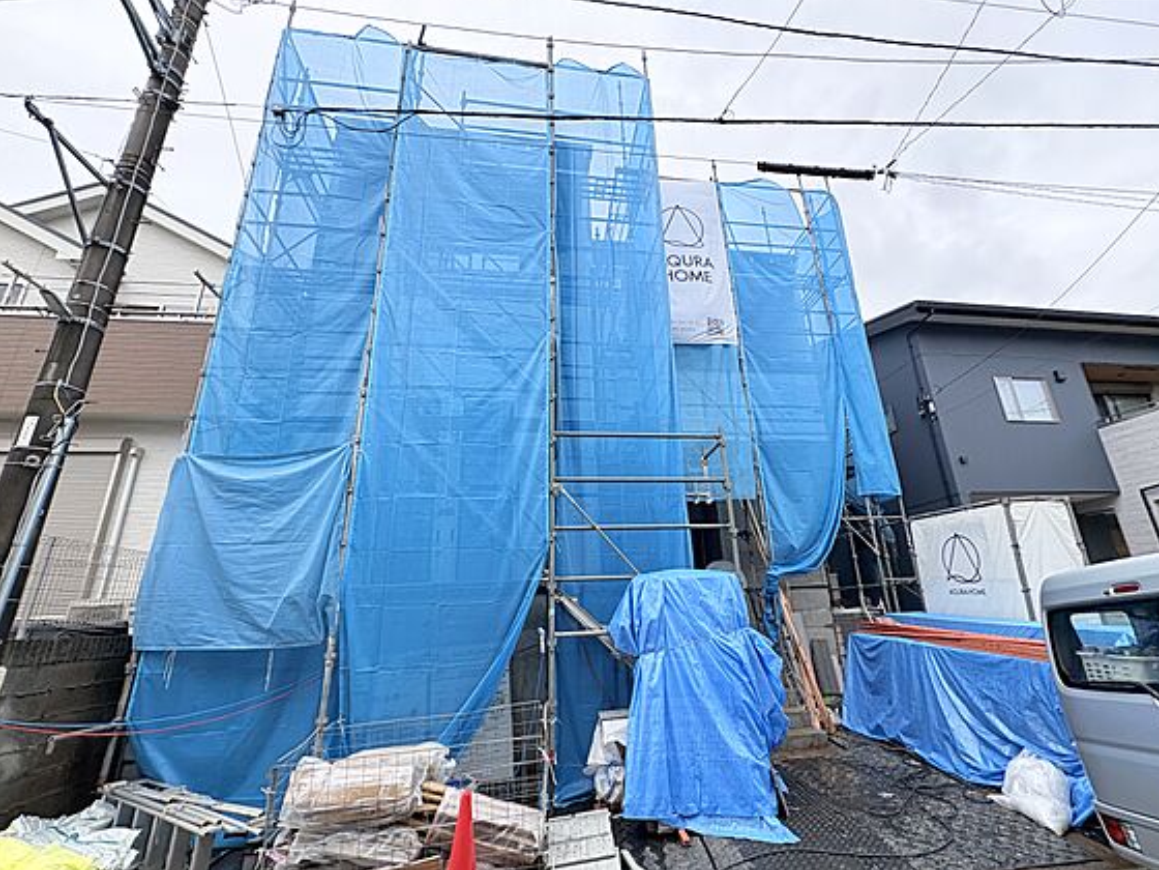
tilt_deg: +12.7
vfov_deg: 81.7
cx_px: 613
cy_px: 450
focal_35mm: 15
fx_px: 502
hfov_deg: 98.1
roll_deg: +1.2
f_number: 2.2
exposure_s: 1/664
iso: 64
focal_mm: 2.22
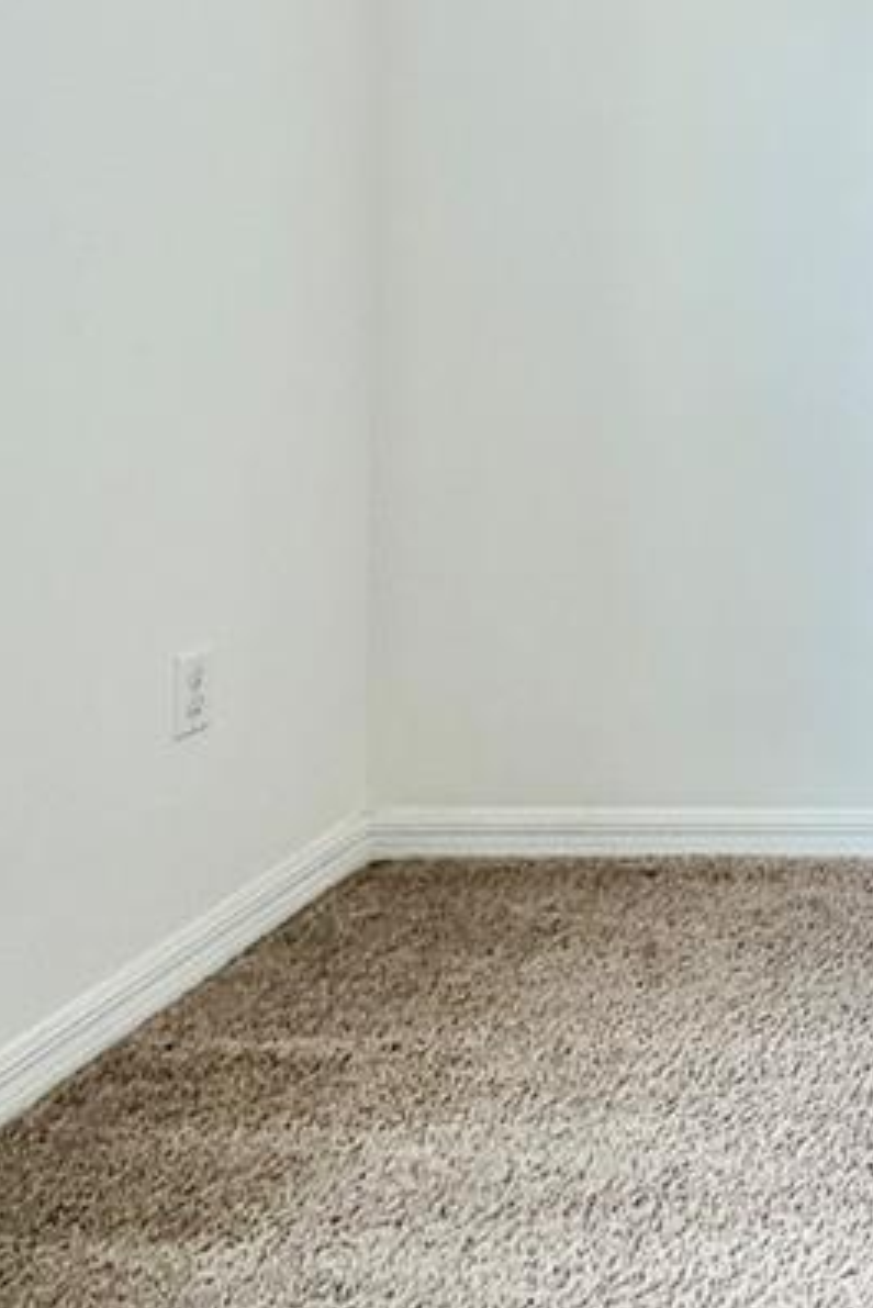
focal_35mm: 44
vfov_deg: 41.6
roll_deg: -0.5
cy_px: 178
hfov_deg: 23.9
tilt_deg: +1.2
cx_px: 1321
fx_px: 1599
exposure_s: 1/120
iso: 100
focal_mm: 2.22
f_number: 2.2
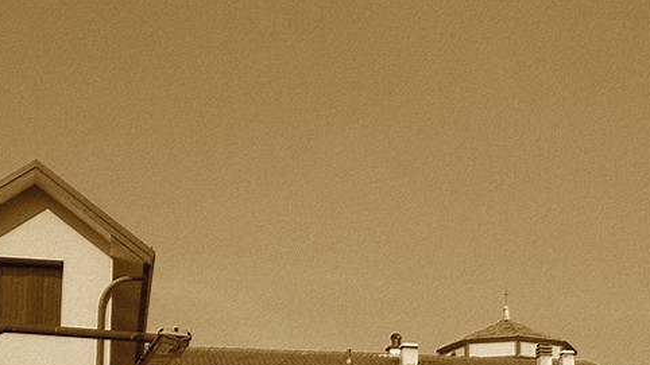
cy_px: 405
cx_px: 465
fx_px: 1189
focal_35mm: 69
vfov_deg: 16.9
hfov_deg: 30.2
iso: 50
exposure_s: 1/584
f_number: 4.8
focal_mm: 7.8
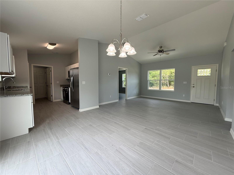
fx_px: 95
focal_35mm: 14
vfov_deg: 85.7
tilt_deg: -3.0
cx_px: 117
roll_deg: -0.1
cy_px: 88
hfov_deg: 102.1
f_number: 2.2
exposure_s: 1/120
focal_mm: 2.22
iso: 100
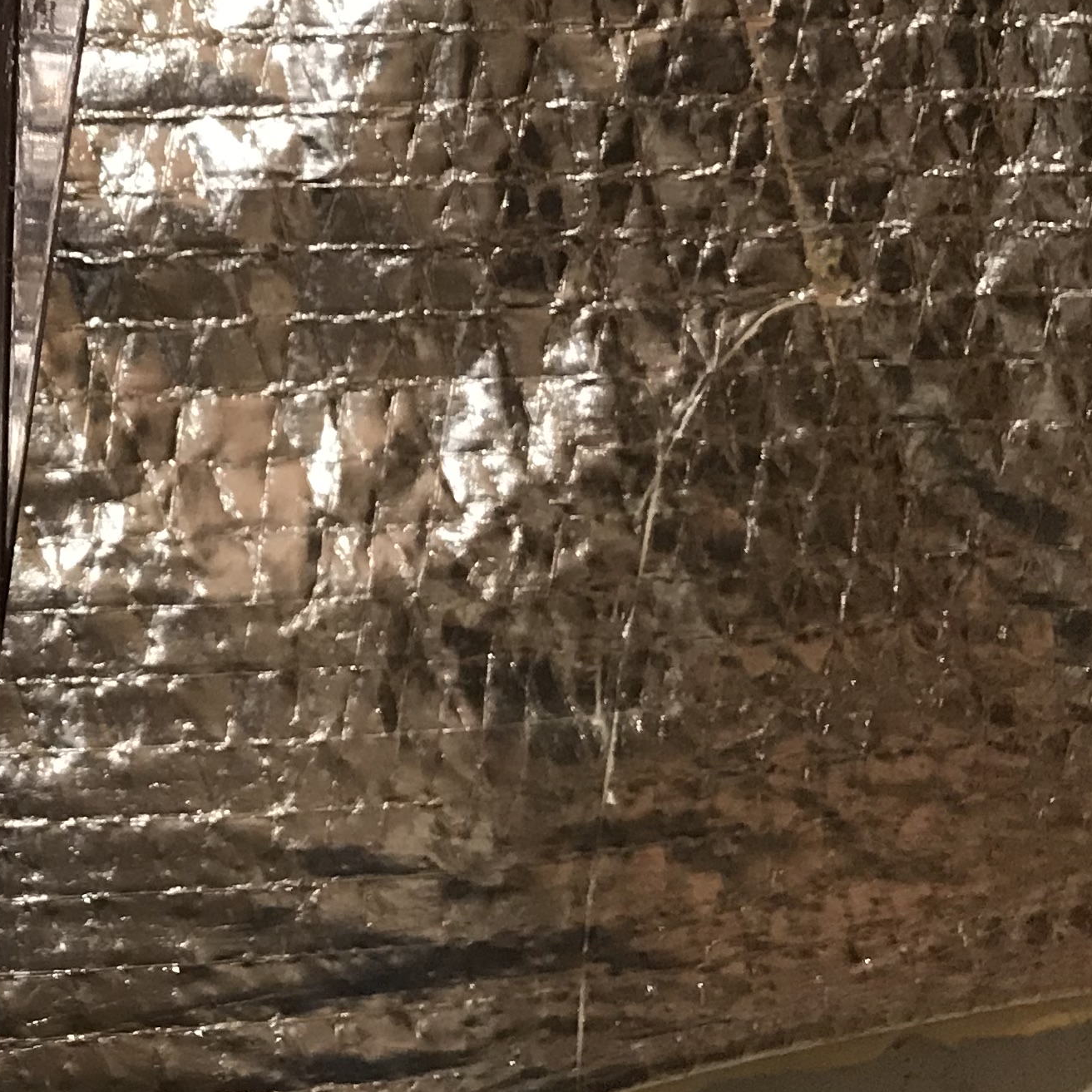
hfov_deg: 20.3
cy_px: 235
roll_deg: -0.7
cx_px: -435
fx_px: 2712
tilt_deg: -3.1
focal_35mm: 76
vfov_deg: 22.5
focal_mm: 3.99
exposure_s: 1/15
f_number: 1.8
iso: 50
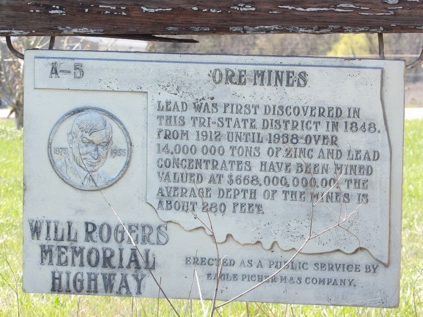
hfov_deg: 8.9
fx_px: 2713
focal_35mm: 222
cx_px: 212
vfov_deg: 6.7
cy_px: 158
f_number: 4.5
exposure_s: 1/138
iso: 100
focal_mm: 39.8
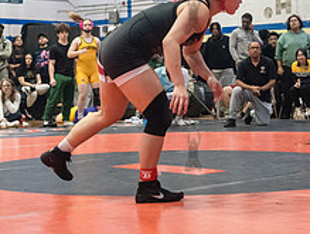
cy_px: 9
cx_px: 193
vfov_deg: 16.4
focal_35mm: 89
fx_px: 798
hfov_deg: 21.9
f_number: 3.5
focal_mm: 35
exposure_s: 1/400
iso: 6400
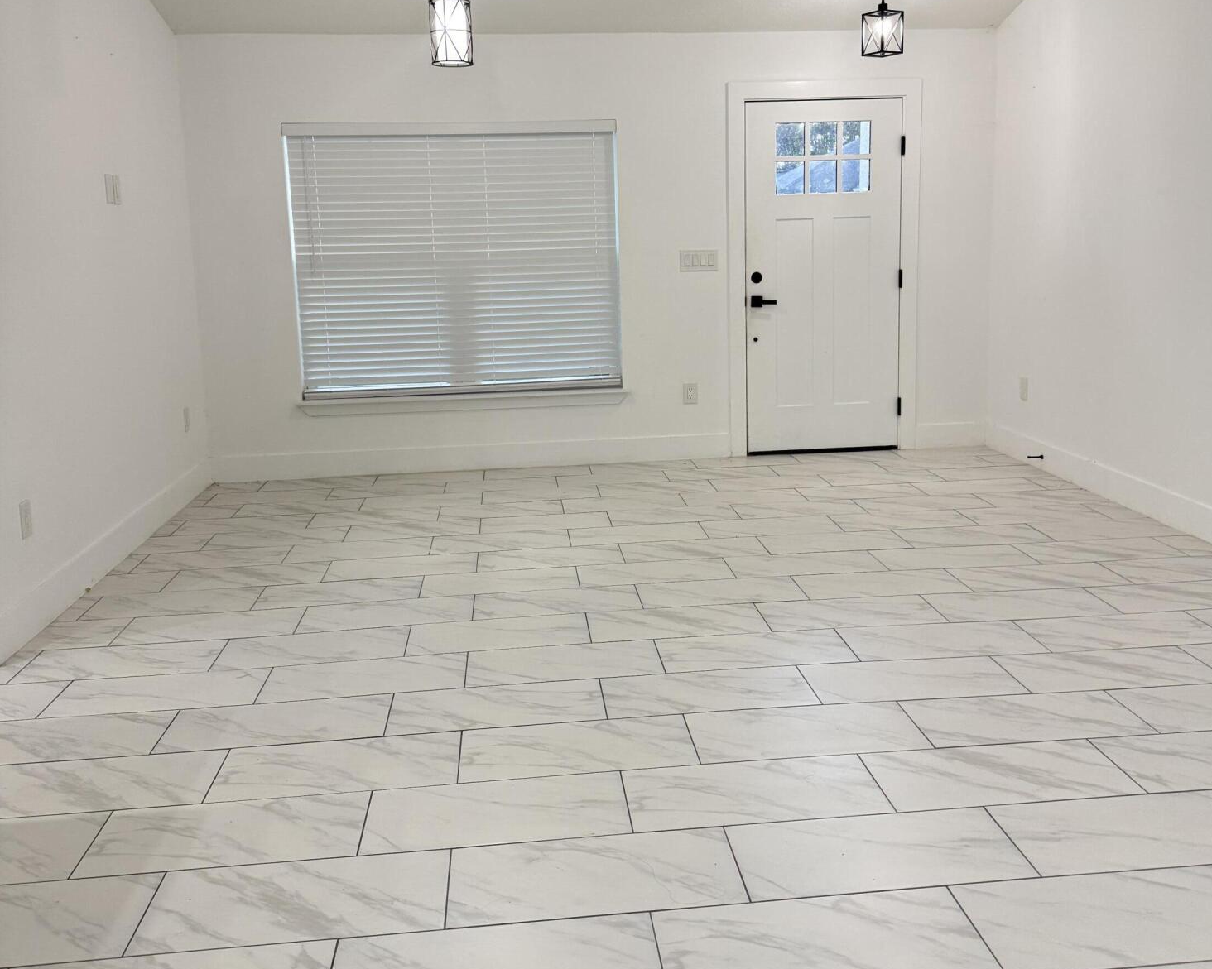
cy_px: 405
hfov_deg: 55.7
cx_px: 620
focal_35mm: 32
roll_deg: +0.2
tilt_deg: -9.4
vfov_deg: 45.6
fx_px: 1148
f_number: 1.78
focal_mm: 6.76
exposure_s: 1/120
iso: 250
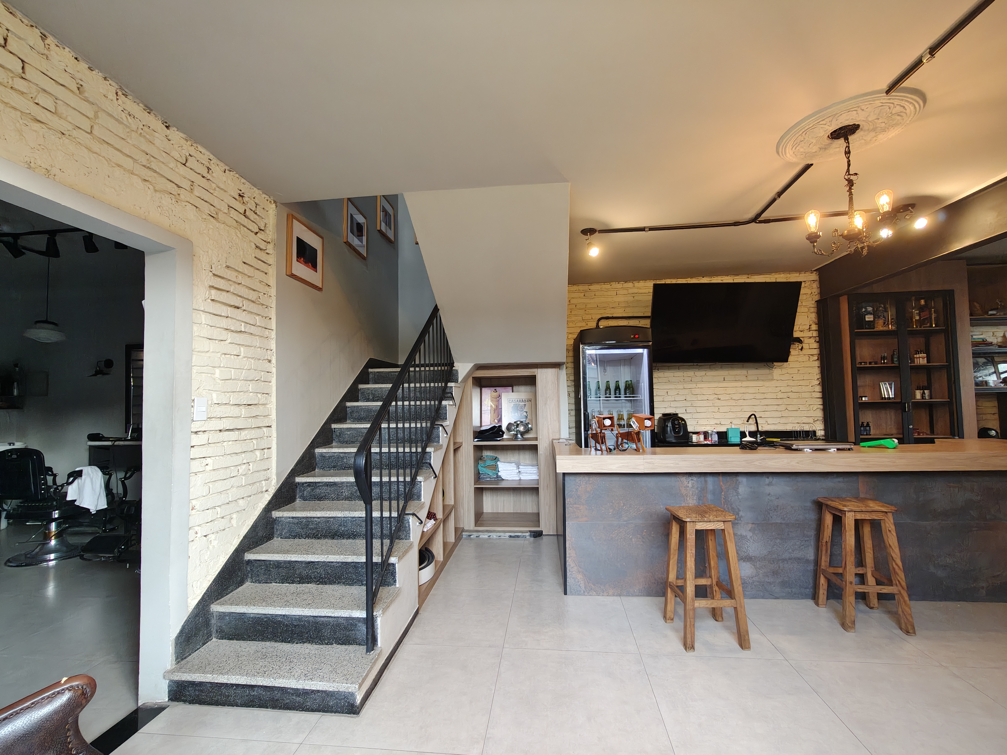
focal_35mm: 12
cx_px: 504
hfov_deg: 110.5
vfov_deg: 94.5
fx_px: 349
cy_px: 378
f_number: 2
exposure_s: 1/60
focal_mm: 2.31
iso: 3513
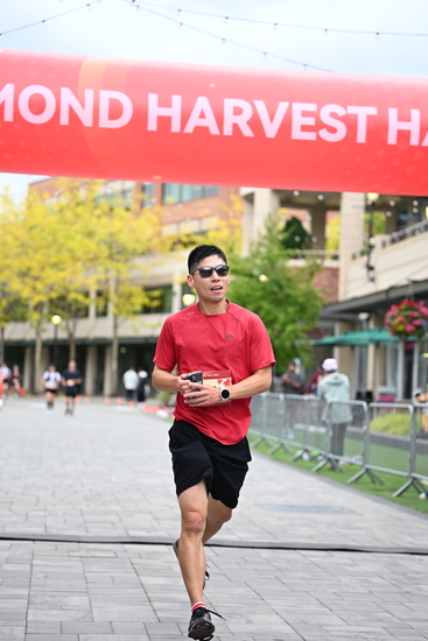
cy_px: 320
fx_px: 1372
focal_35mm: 77
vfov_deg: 26.3
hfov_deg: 17.7
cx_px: 214
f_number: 2.8
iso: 640
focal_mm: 77
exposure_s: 1/2000
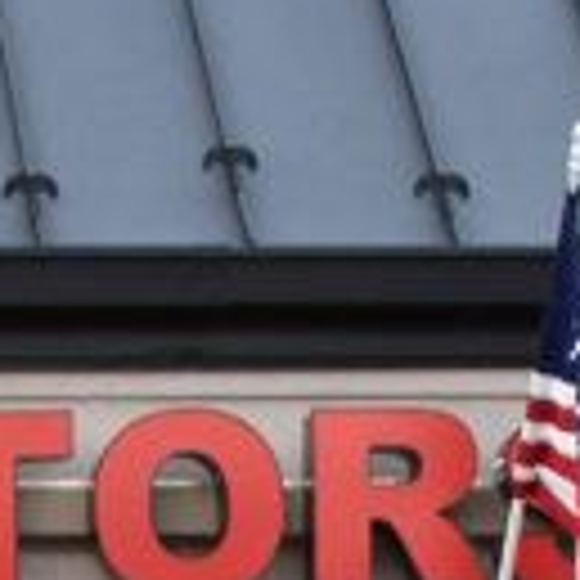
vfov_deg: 6.4
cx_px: -409
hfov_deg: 6.6
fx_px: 4967
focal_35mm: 262
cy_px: 1407
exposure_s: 1/80
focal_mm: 26
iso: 400
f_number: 9
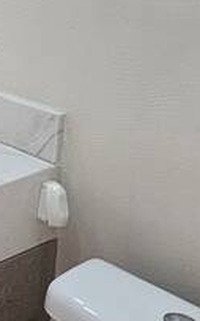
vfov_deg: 27.1
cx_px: -191
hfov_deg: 14.8
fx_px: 638
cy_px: 25
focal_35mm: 73
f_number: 2.2
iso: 320
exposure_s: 1/40
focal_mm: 2.2
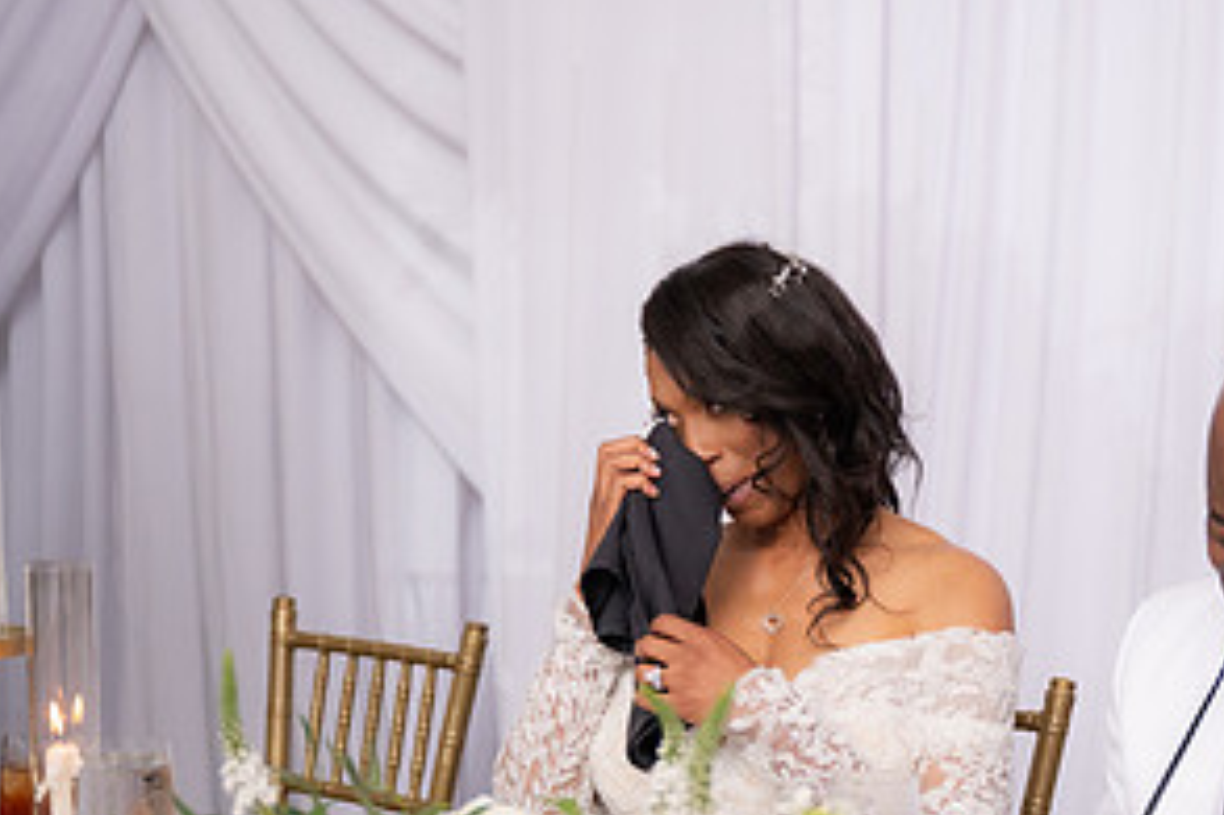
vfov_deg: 14.7
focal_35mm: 93
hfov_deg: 21.6
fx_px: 3160
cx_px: 978
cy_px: 552
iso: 2000
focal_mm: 47
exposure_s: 1/250
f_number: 2.8
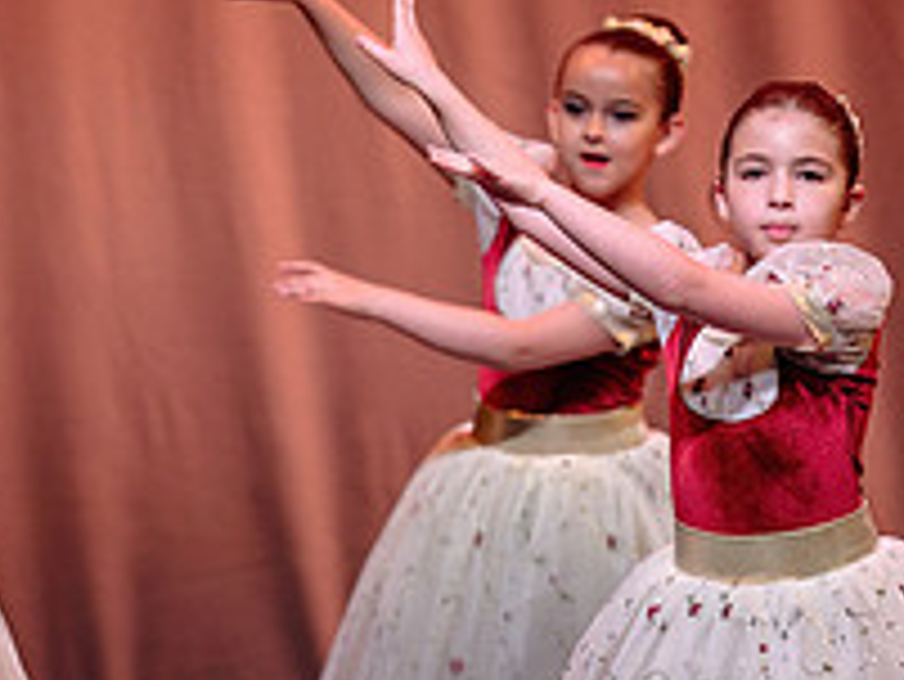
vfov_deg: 2.5
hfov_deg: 3.4
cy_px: 419
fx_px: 15313
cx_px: 106
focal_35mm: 586
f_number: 2.8
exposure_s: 1/500
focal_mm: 185
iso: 1250
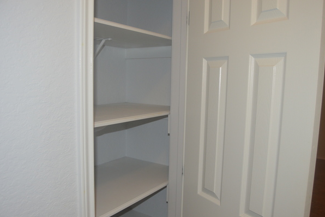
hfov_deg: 63.7
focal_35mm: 29
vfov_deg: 44.9
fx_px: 262
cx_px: 162
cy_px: 115
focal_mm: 18
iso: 400
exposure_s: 1/60
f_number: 4
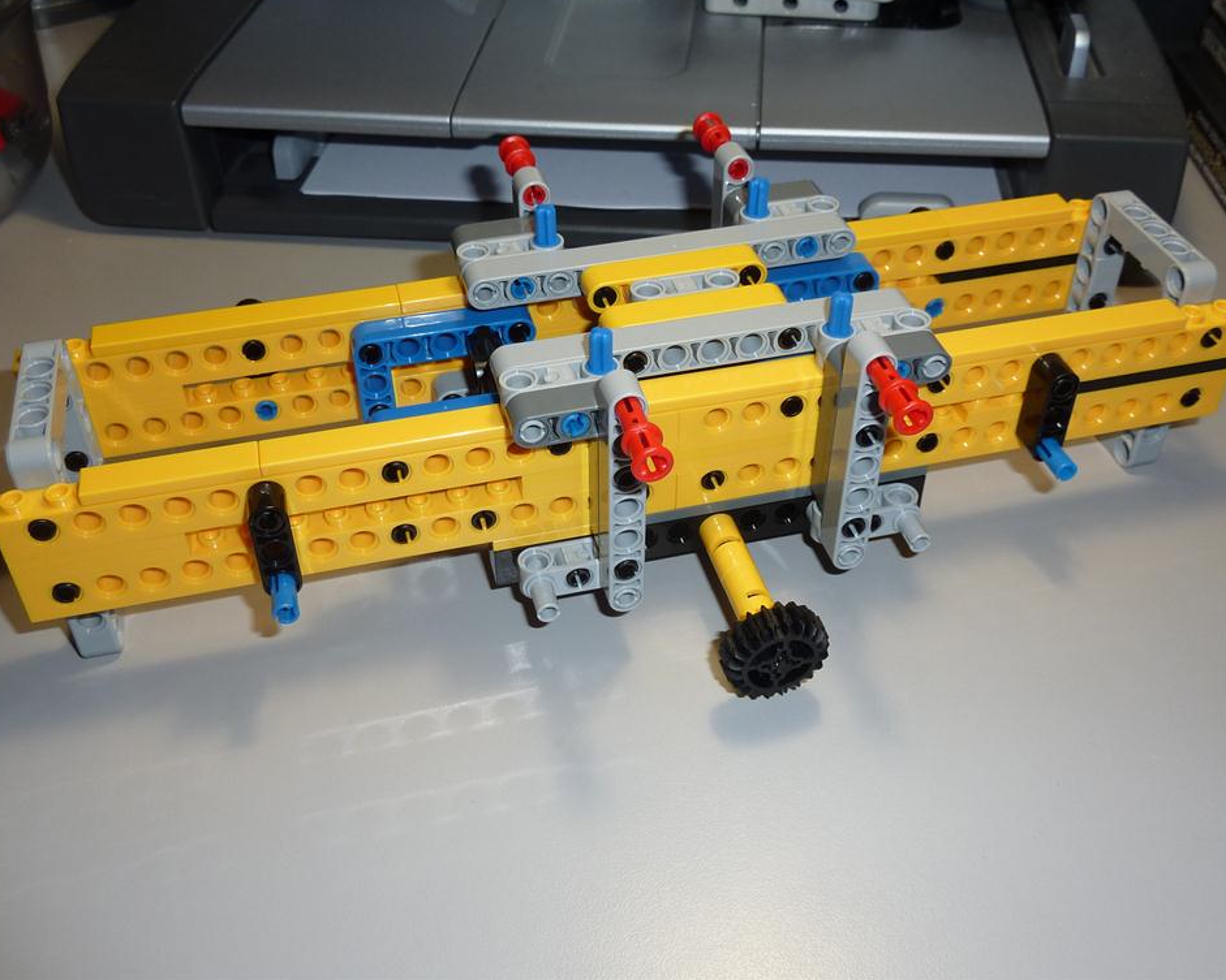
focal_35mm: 34
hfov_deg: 52.8
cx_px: 614
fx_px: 1234
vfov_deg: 43.4
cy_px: 484
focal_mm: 5.3
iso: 100
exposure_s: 1/30
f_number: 3.5
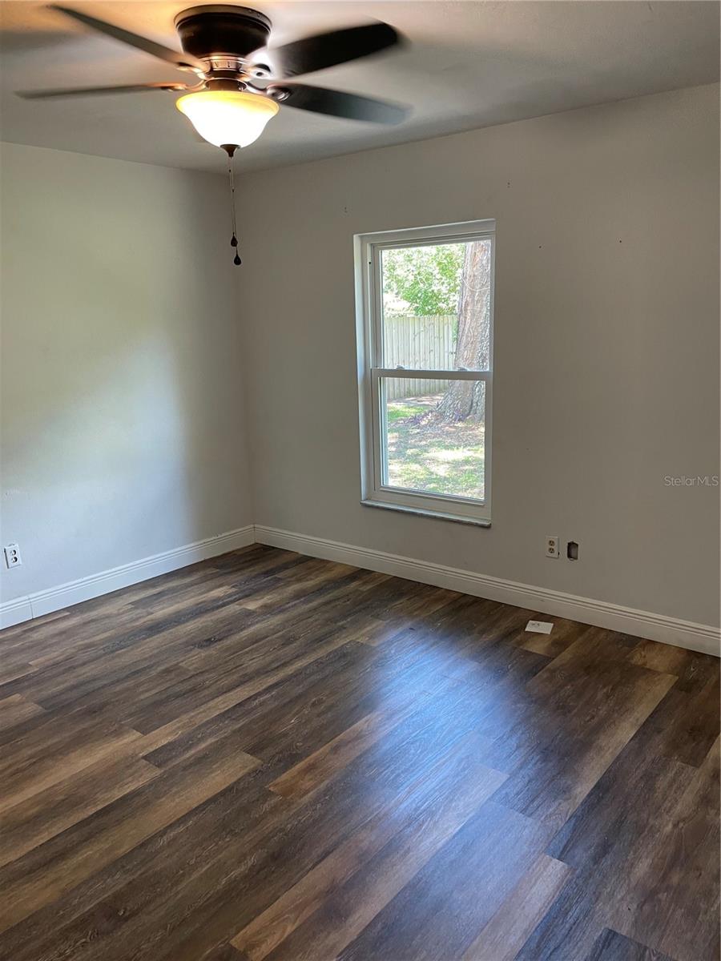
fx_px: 722
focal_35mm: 26
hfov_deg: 53.1
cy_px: 480
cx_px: 360
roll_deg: +2.1
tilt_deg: -12.4
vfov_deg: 67.3
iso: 100
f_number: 1.6
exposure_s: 1/60
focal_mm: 4.2
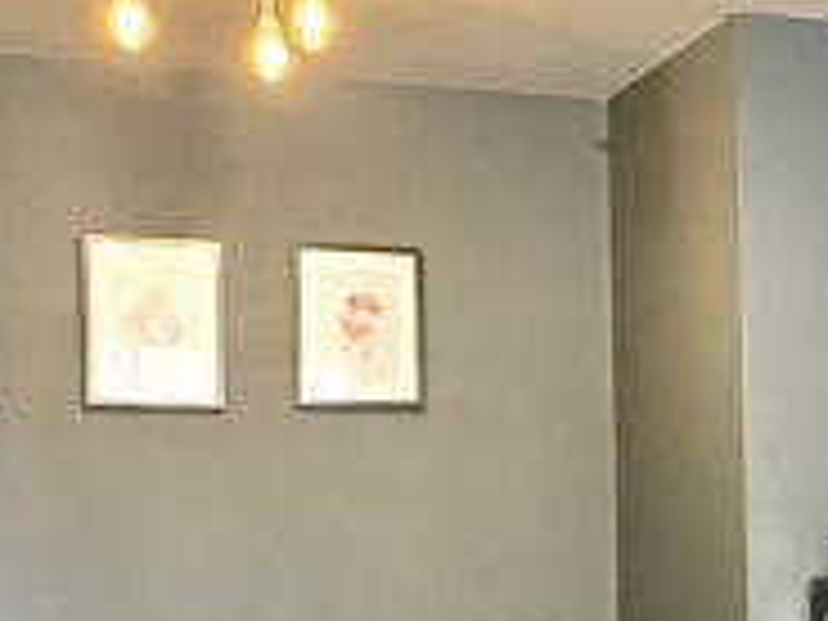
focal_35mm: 78
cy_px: 567
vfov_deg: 18.6
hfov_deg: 23.1
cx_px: 968
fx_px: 1866
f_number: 2.2
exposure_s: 1/50
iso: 400
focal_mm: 2.22
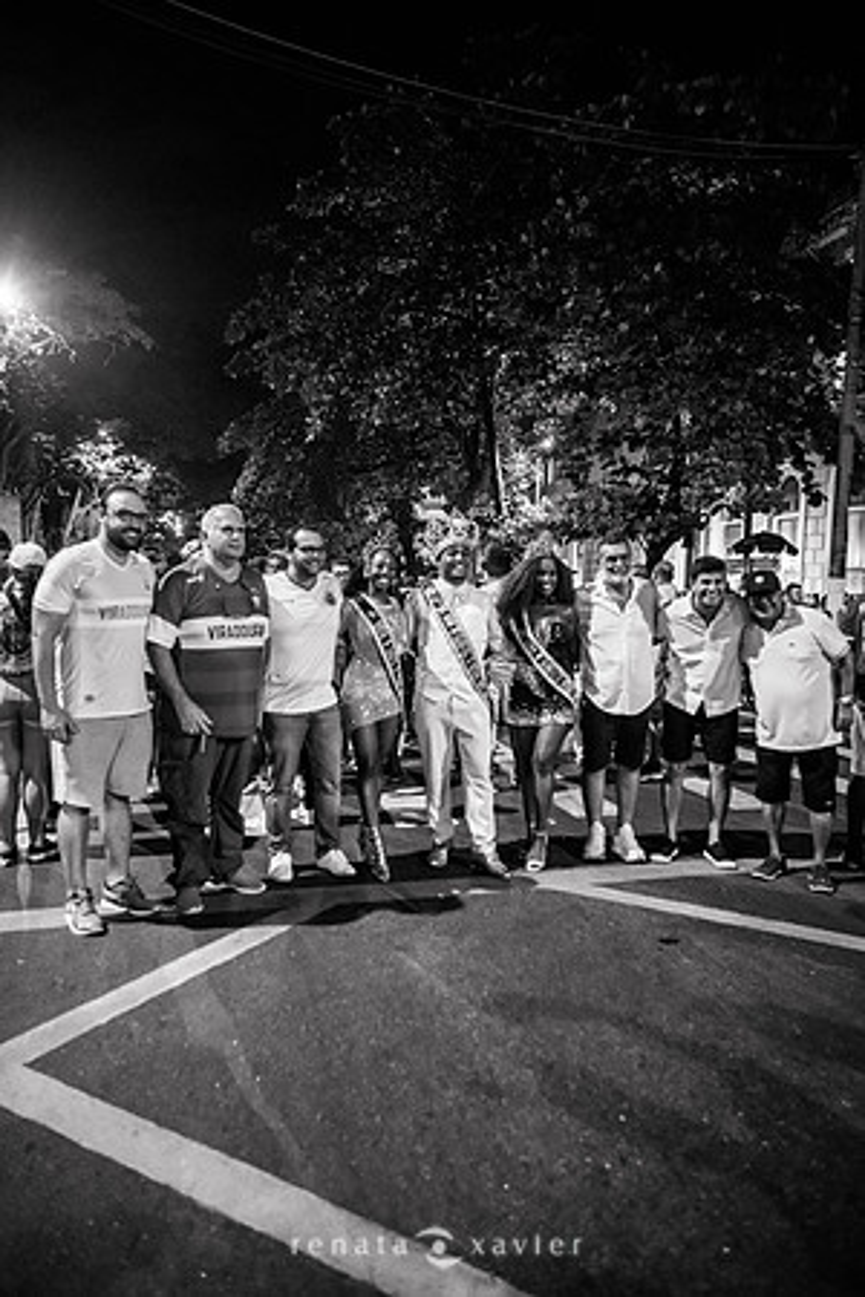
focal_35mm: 24
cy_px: 648
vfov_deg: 73.7
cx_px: 432
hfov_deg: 53.1
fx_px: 865
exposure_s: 1/200
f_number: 2
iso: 2500
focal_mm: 24
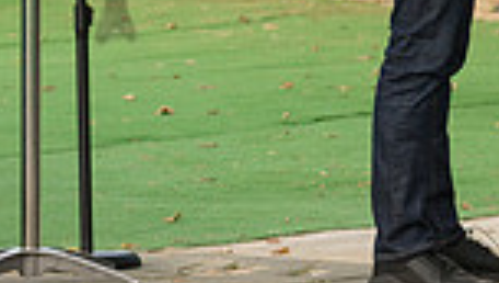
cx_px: 704
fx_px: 6453
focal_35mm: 487
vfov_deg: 2.5
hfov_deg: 4.4
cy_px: -267
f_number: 5
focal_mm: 105
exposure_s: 1/320
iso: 500
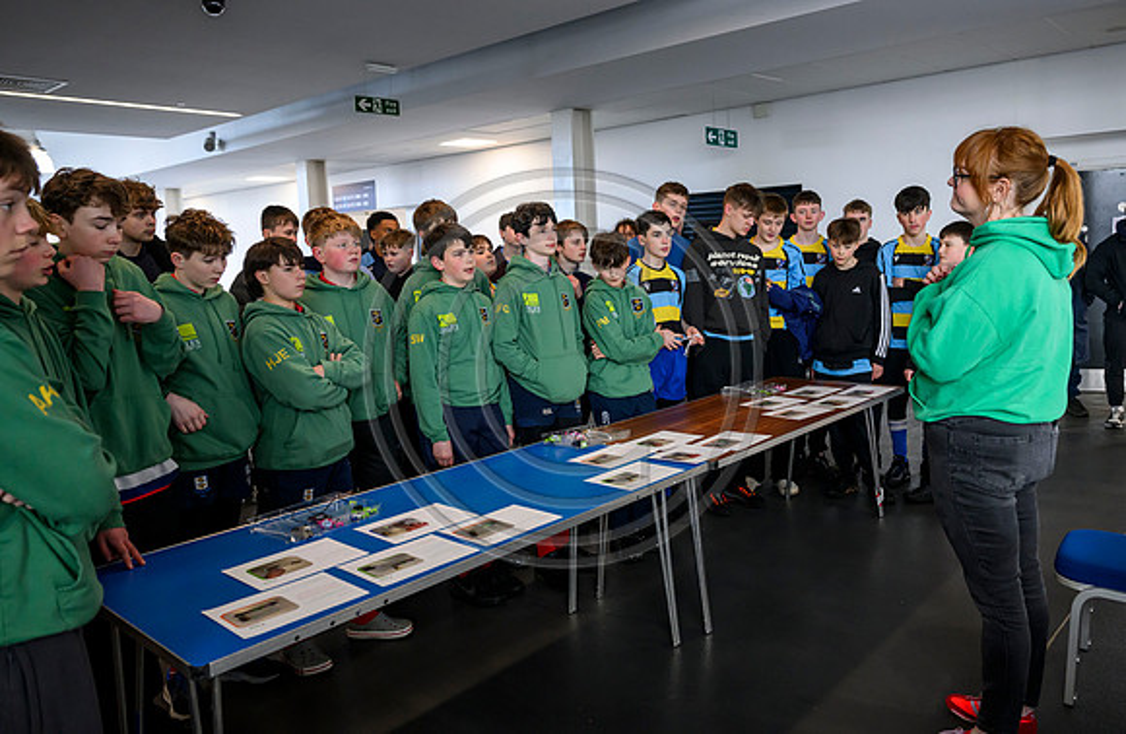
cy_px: 325
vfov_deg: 47.4
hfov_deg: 67.9
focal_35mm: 27
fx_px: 834
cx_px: 613
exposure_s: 1/250
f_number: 4
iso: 2500
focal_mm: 24.5
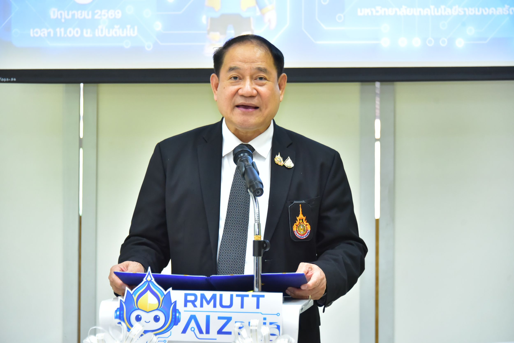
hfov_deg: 15.2
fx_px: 1928
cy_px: 172
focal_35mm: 135
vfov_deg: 10.2
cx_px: 257
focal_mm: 135
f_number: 5.6
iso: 4000
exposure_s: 1/200
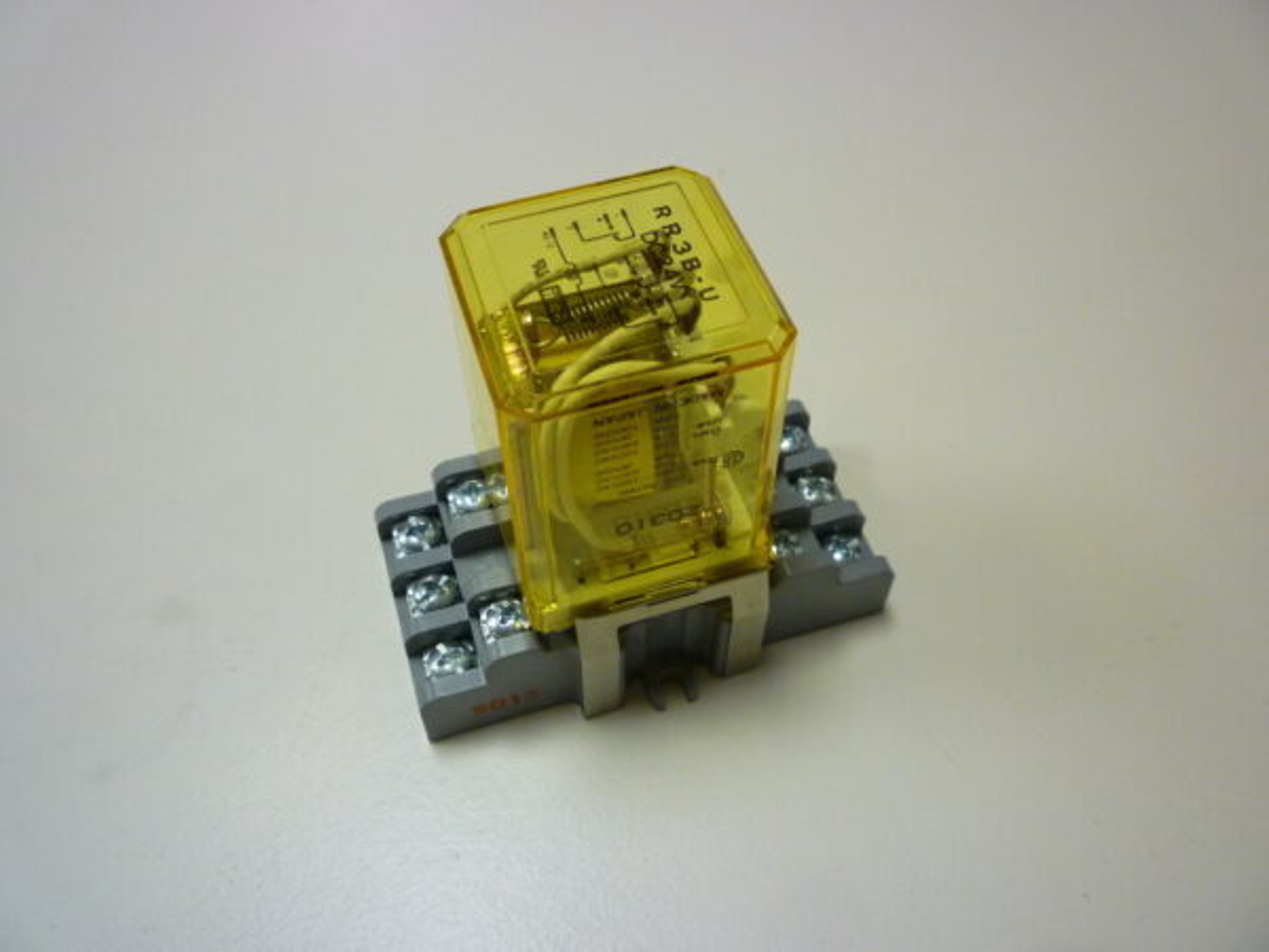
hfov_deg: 61.7
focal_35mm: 29
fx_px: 1063
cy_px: 476
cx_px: 634
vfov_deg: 48.2
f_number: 3.3
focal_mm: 5.2
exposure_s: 1/30
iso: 320
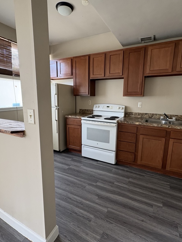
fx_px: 133
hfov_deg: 68.6
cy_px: 121
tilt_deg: -10.0
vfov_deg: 84.7
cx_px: 88
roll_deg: -0.7
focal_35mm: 19
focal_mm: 2.22
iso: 250
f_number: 2.2
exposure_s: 1/72
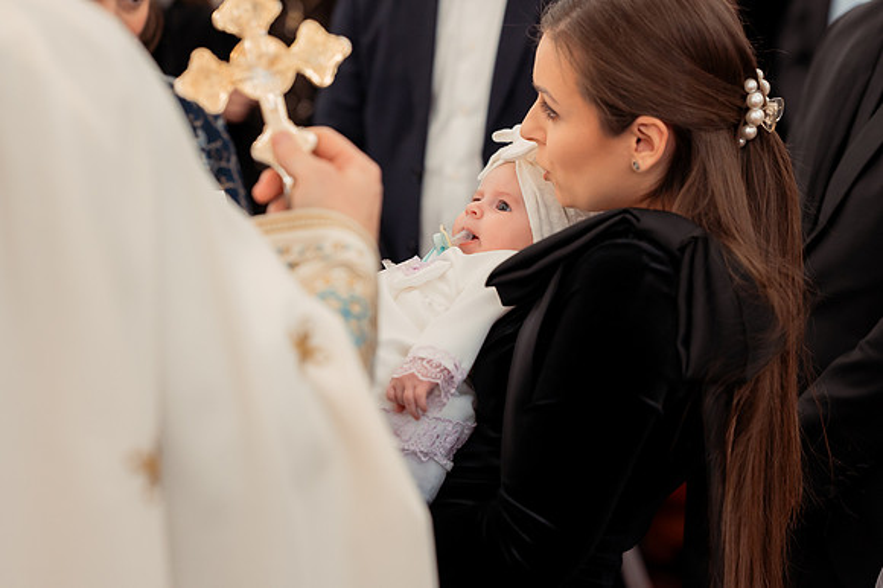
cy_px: 294
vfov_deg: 16.1
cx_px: 442
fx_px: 2084
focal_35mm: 85
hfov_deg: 23.9
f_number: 2.8
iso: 1600
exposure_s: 1/250
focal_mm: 85
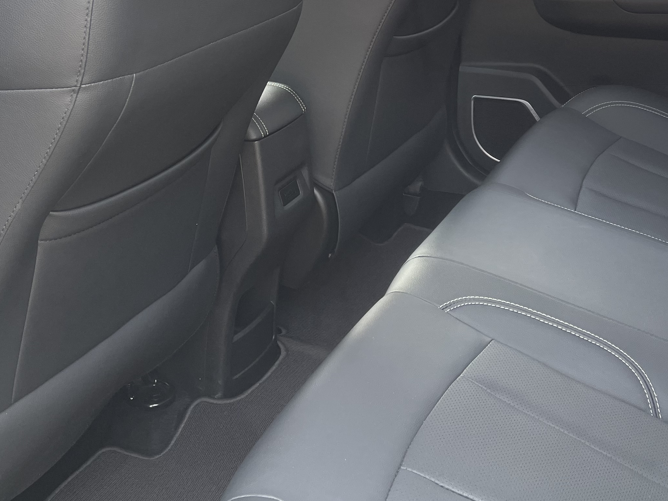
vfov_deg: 27.3
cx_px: 393
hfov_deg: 37.4
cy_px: 32
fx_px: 984
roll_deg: +0.7
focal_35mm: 51
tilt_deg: -16.2
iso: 50
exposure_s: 1/121
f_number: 1.6
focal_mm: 5.1
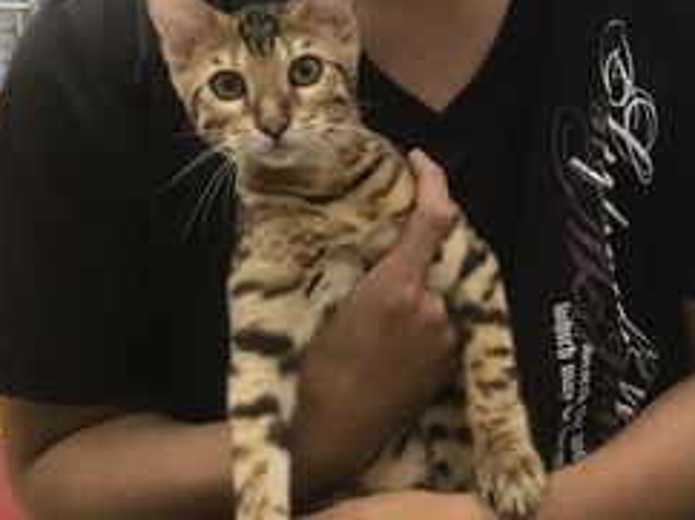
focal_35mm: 77
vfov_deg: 18.7
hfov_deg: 24.7
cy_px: 17
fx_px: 1544
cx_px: 620
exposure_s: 1/30
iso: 64
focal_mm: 3.3
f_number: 2.4
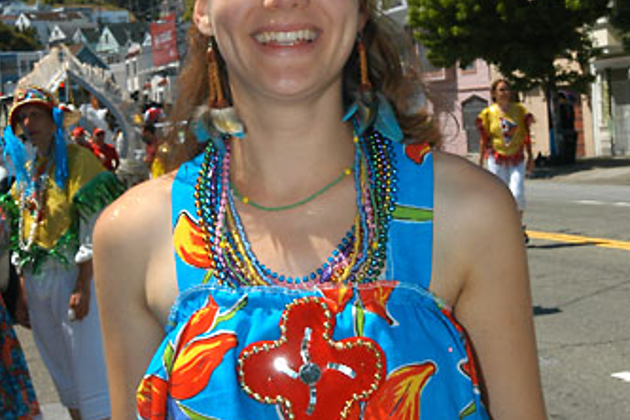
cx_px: 326
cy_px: 193
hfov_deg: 29.7
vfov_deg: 20.0
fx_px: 1190
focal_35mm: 68
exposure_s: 1/160
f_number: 10
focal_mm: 26
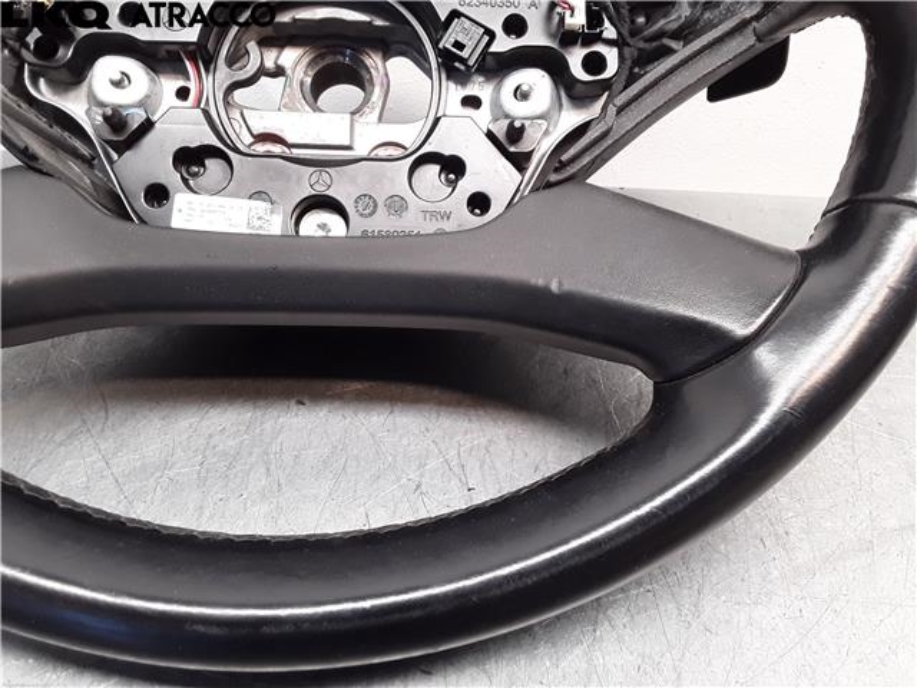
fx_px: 742
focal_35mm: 28
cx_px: 458
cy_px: 344
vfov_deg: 49.7
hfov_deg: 63.4
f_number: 1.9
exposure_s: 1/50
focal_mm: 2.91
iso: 100
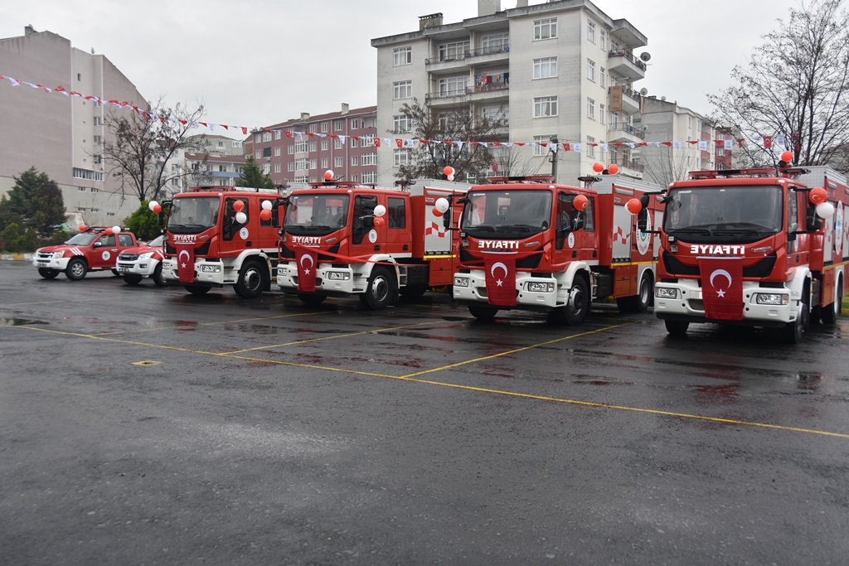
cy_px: 283
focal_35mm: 33
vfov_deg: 40.0
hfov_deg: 57.2
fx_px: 778
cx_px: 424
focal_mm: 22
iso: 200
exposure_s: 1/80
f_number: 4.5
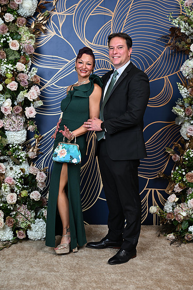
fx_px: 474
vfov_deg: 33.9
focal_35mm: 59
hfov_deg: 23.0
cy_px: 145
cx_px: 96
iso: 125
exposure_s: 1/125
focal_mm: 59
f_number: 5.6
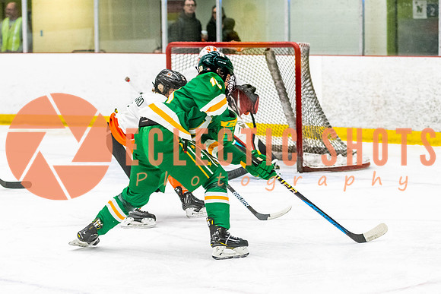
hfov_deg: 13.8
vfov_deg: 9.2
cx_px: 192
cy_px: 134
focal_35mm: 149
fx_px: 1825
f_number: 2.8
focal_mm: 86
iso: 2200
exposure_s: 1/640
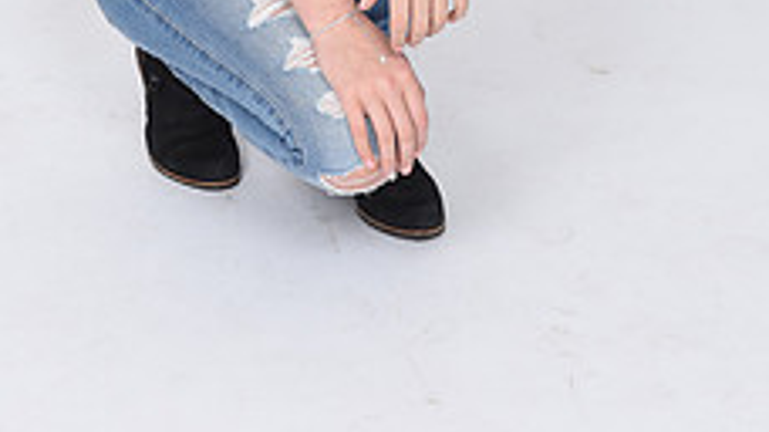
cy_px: -361
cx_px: 245
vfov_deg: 9.0
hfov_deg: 16.7
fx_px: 2609
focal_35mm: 128
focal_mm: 48
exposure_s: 1/125
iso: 160
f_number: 8
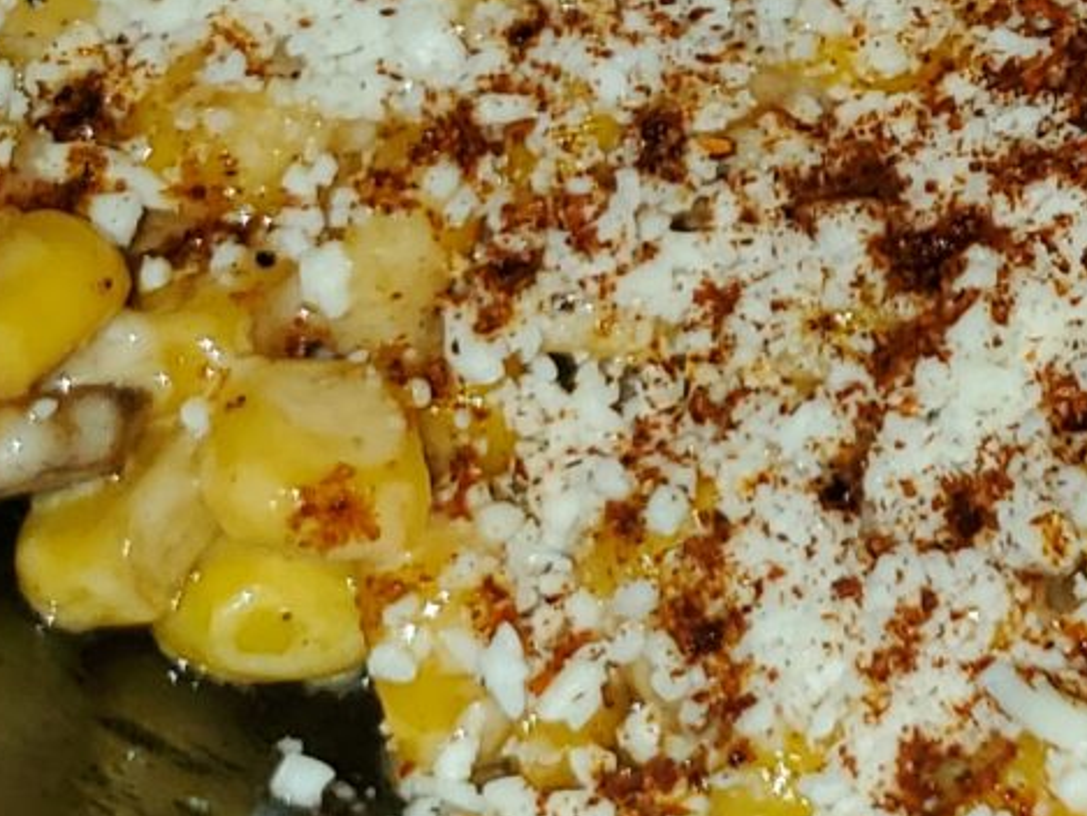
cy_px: -501
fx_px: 4460
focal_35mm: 142
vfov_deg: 10.0
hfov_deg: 12.4
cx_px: 2118
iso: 50
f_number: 1.5
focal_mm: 4.3
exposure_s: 1/319
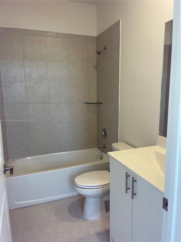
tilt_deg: -7.9
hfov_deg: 53.1
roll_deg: +1.0
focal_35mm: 26
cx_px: 90
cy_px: 121
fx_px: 181
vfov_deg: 67.3
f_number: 1.6
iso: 125
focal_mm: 5.1
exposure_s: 1/120
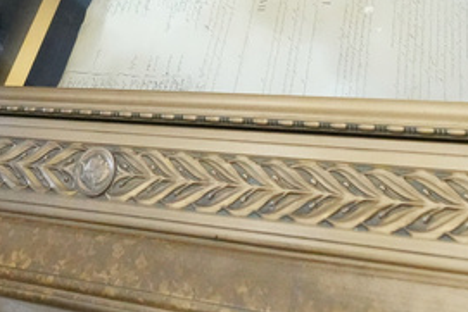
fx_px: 884
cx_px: 22
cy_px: -271
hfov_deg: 28.2
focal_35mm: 68
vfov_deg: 16.4
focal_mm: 18
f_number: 4
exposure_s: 1/125
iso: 12800
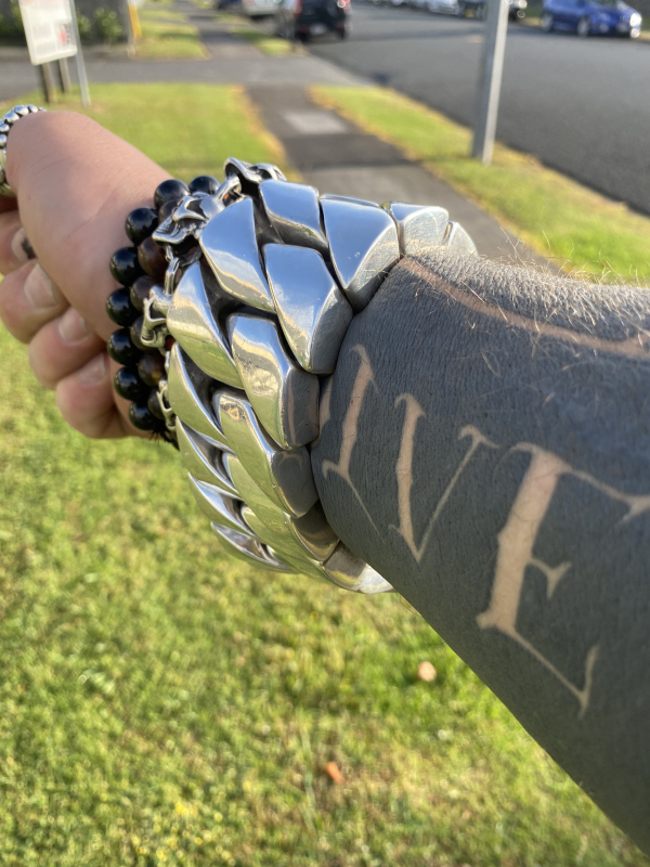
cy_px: 434
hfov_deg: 53.1
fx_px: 651
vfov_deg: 67.3
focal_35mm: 26
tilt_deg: -31.3
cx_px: 325
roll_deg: -0.7
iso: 32
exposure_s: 1/858
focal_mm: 4.25
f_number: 1.8
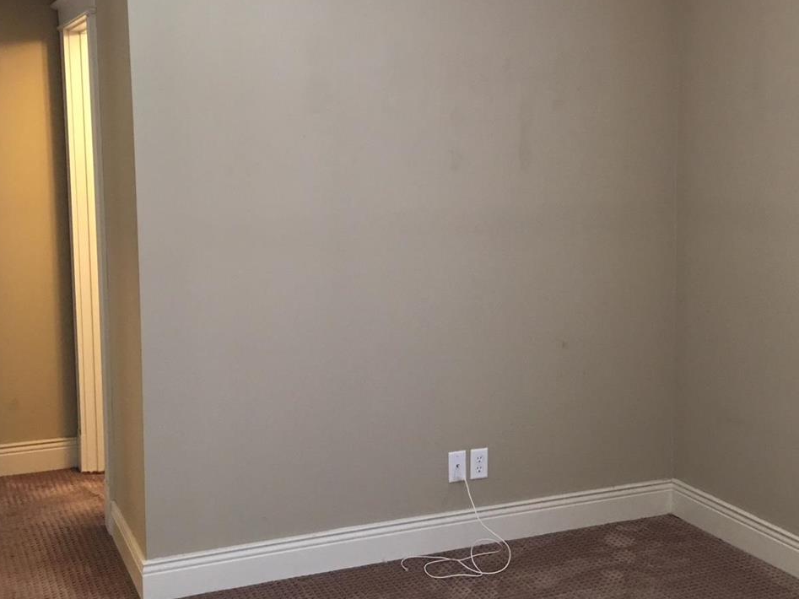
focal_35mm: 49
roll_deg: +0.6
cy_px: 255
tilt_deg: -5.4
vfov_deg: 29.6
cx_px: 421
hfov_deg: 38.9
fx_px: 1131
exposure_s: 1/10
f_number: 2.2
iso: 100
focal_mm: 4.15
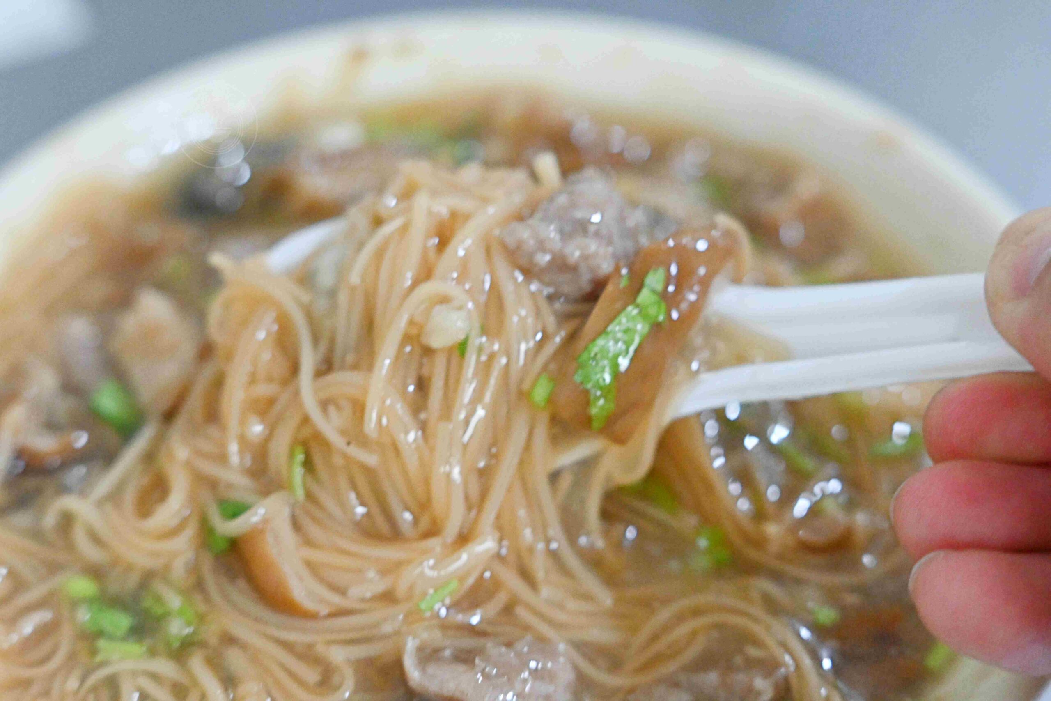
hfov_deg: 27.0
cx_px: 526
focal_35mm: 75
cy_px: 350
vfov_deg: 18.2
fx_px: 2190
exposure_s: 1/200
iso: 4000
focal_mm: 50
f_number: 3.2
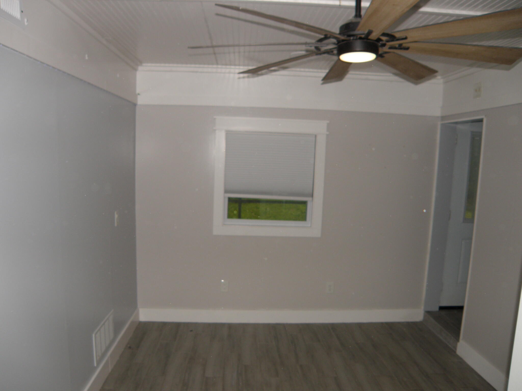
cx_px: 261
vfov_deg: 53.1
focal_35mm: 26
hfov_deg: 67.3
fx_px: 392
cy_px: 196
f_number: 2.8
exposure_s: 1/1000
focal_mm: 4.6
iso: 100
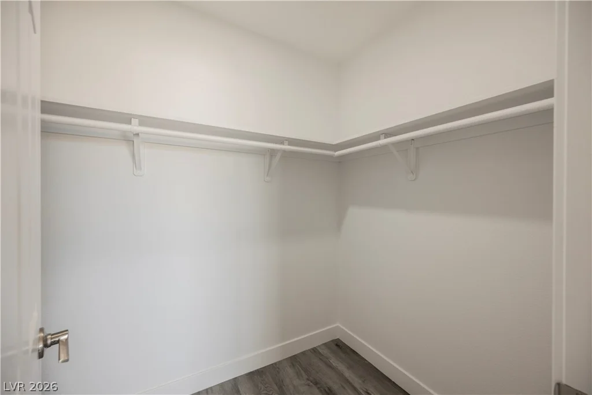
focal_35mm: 14
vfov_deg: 81.2
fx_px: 230
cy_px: 198
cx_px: 296
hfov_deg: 104.2
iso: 400
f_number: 5.6
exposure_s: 1/30
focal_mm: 14
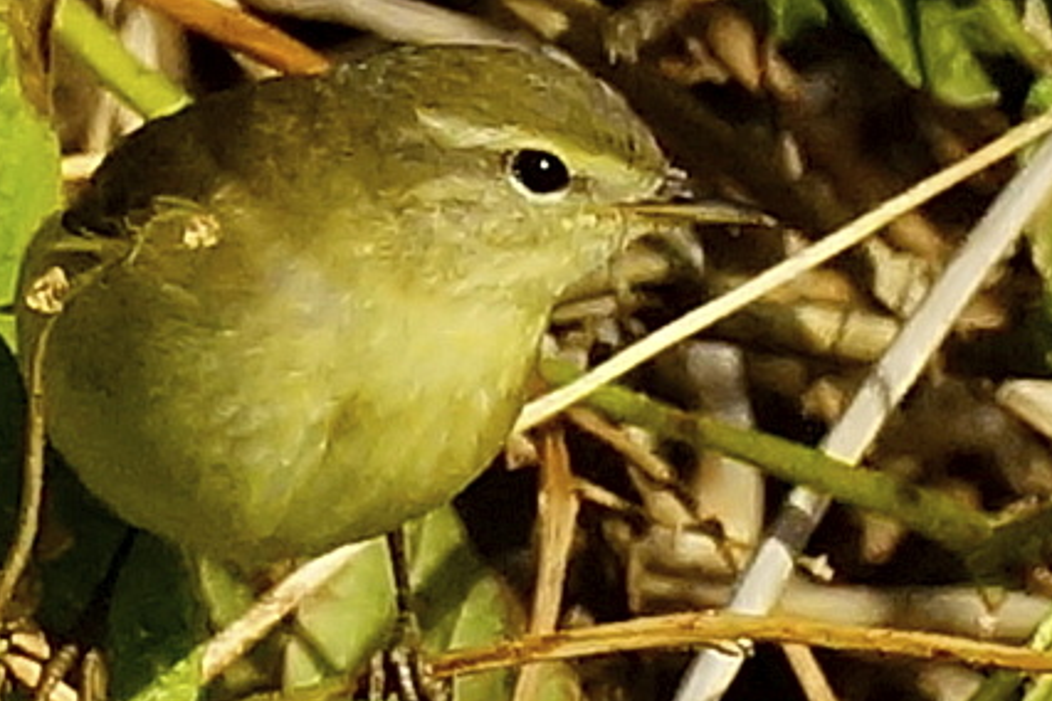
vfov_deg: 3.6
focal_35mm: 380
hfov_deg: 5.4
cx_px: 679
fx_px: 11104
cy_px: 375
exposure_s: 1/1250
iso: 1000
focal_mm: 180
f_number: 14
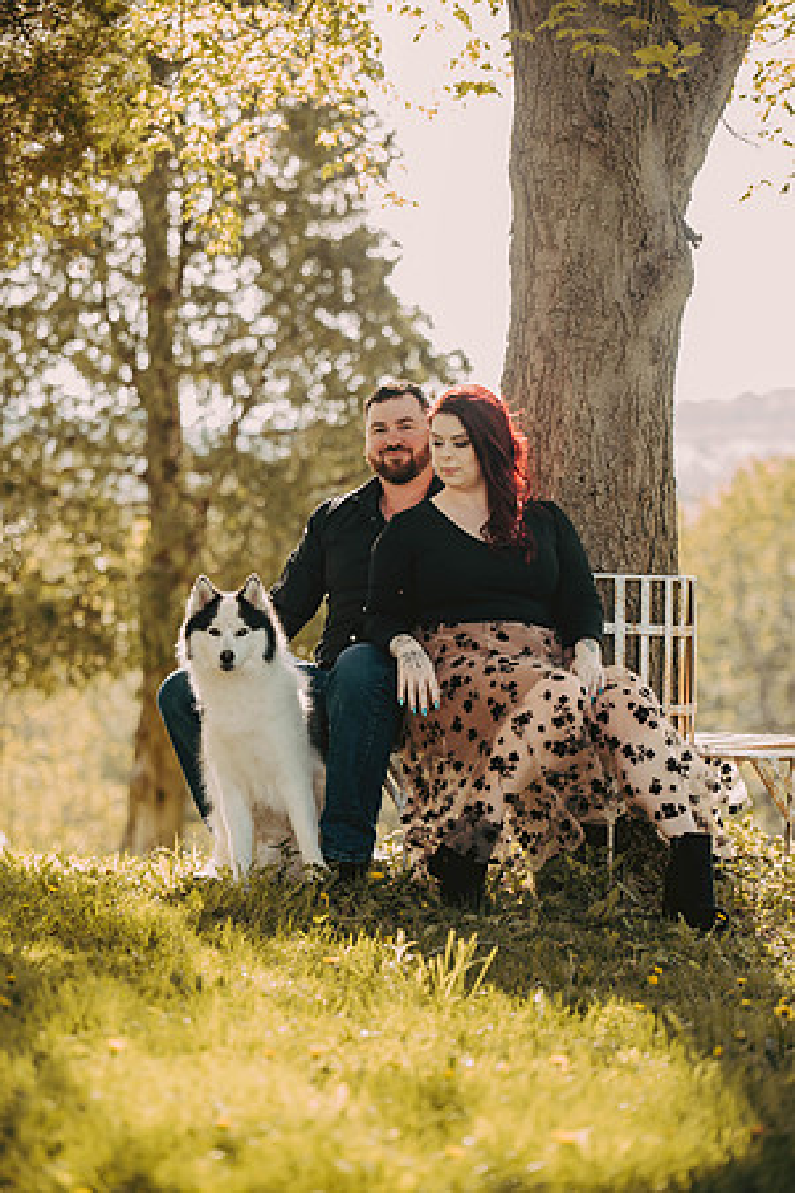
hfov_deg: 13.0
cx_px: 398
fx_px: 3478
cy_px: 596
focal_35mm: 105
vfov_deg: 19.5
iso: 400
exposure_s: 1/500
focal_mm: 105
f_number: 2.8
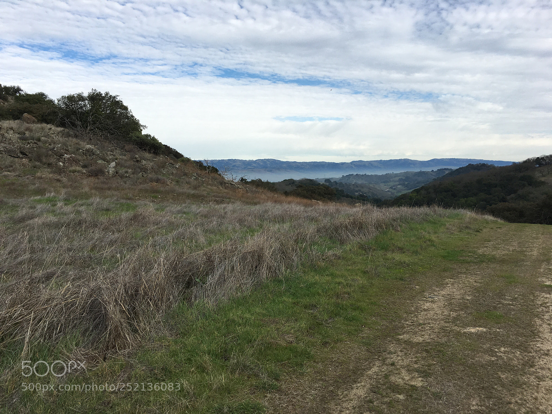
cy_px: 207
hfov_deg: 61.7
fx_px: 462
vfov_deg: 48.2
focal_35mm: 29
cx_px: 276
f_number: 2.2
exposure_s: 1/801
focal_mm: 4.15
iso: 25
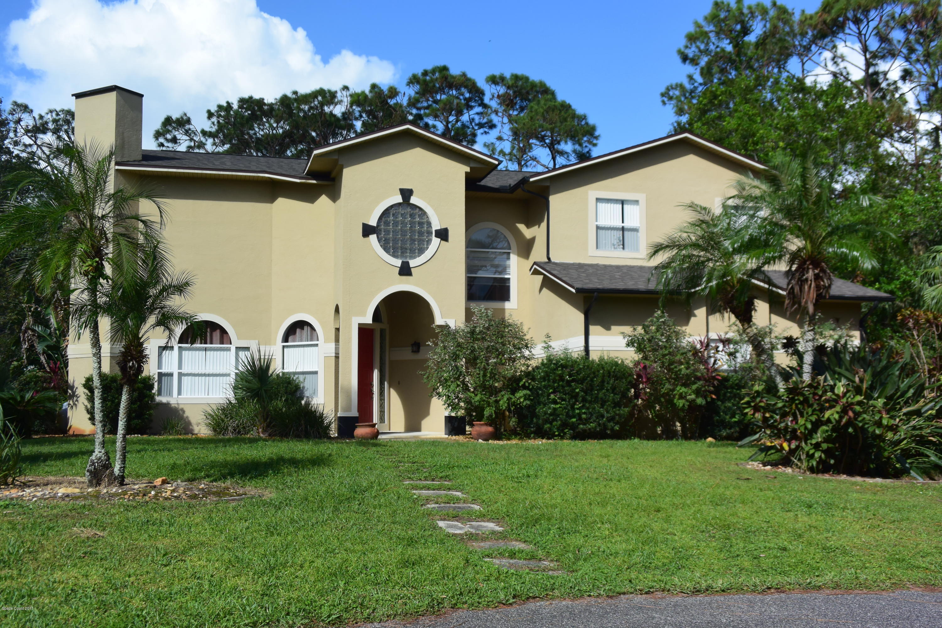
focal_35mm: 41
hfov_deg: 47.4
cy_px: 314
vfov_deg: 32.6
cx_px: 471
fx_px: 1073
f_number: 5
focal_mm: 15.3
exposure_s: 1/800
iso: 160
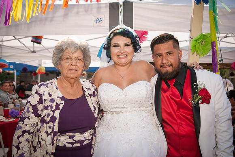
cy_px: 78
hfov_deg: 58.7
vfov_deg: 41.0
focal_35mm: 32
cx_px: 118
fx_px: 209
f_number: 5
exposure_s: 1/1000
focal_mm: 32
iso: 200
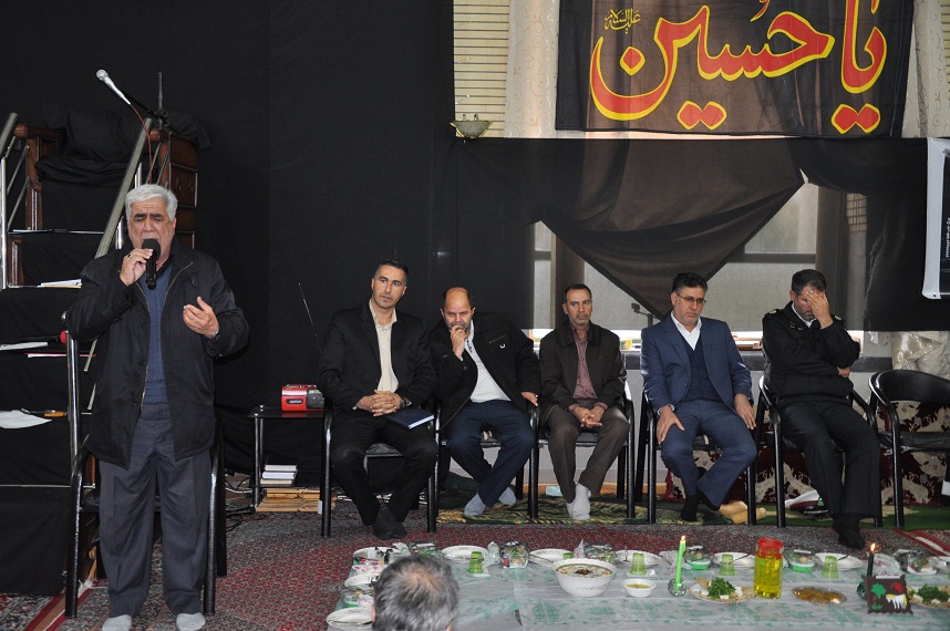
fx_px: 1028
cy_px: 316
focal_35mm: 39
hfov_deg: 49.6
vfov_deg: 34.1
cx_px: 475
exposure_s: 1/60
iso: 640
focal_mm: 26
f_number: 4
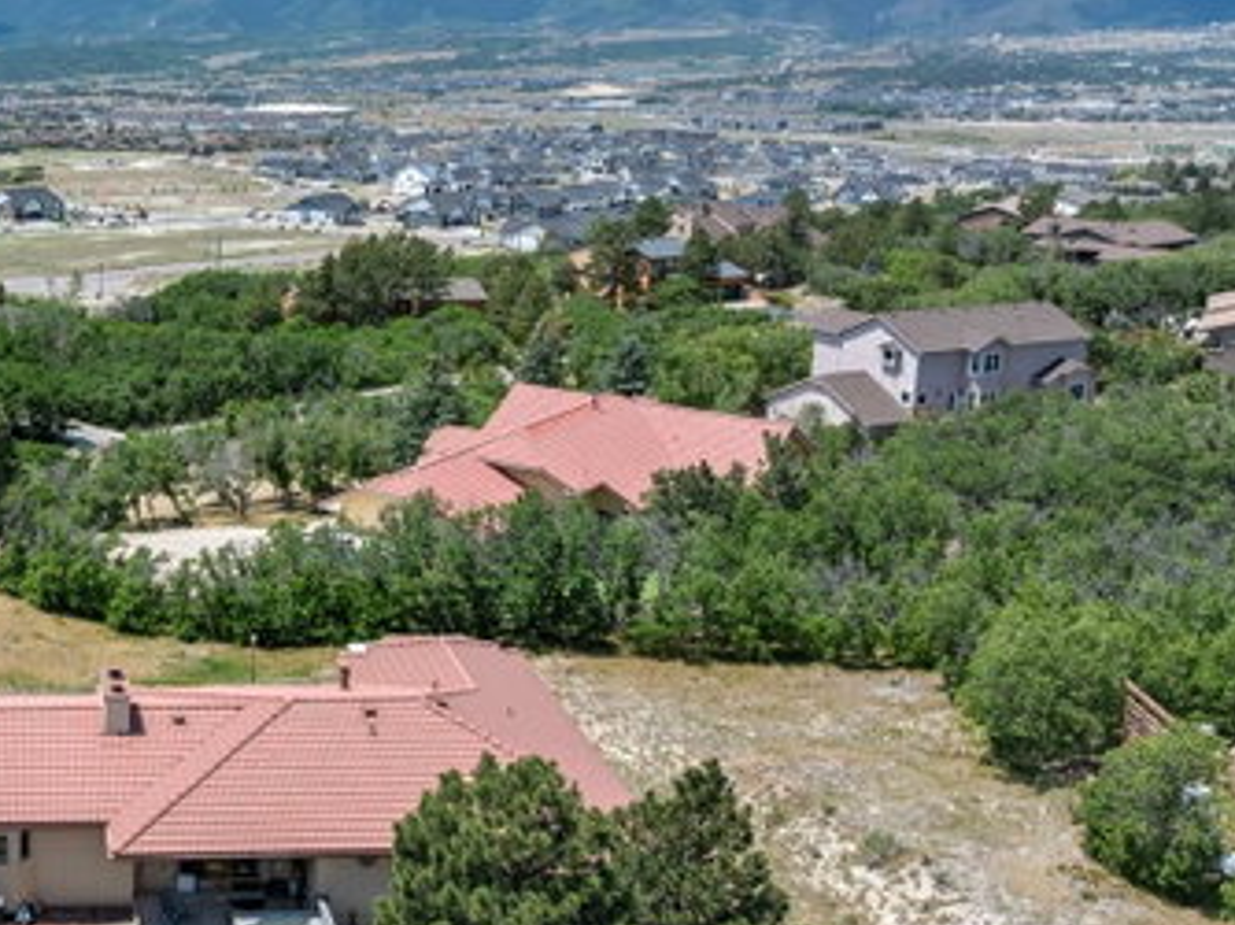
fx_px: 1640
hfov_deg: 37.8
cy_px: 381
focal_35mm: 46
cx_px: 68
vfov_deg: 31.4
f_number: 2.8
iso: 140
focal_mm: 12.29
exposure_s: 1/320
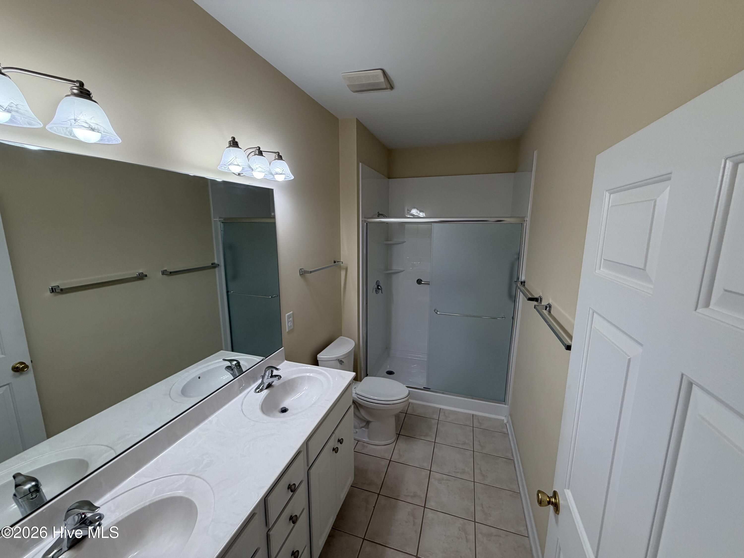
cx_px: 372
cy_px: 279
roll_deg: +0.2
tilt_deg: -10.1
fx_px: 301
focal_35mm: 14
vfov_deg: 85.7
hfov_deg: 102.1
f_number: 2.2
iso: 100
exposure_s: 1/120
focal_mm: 2.22
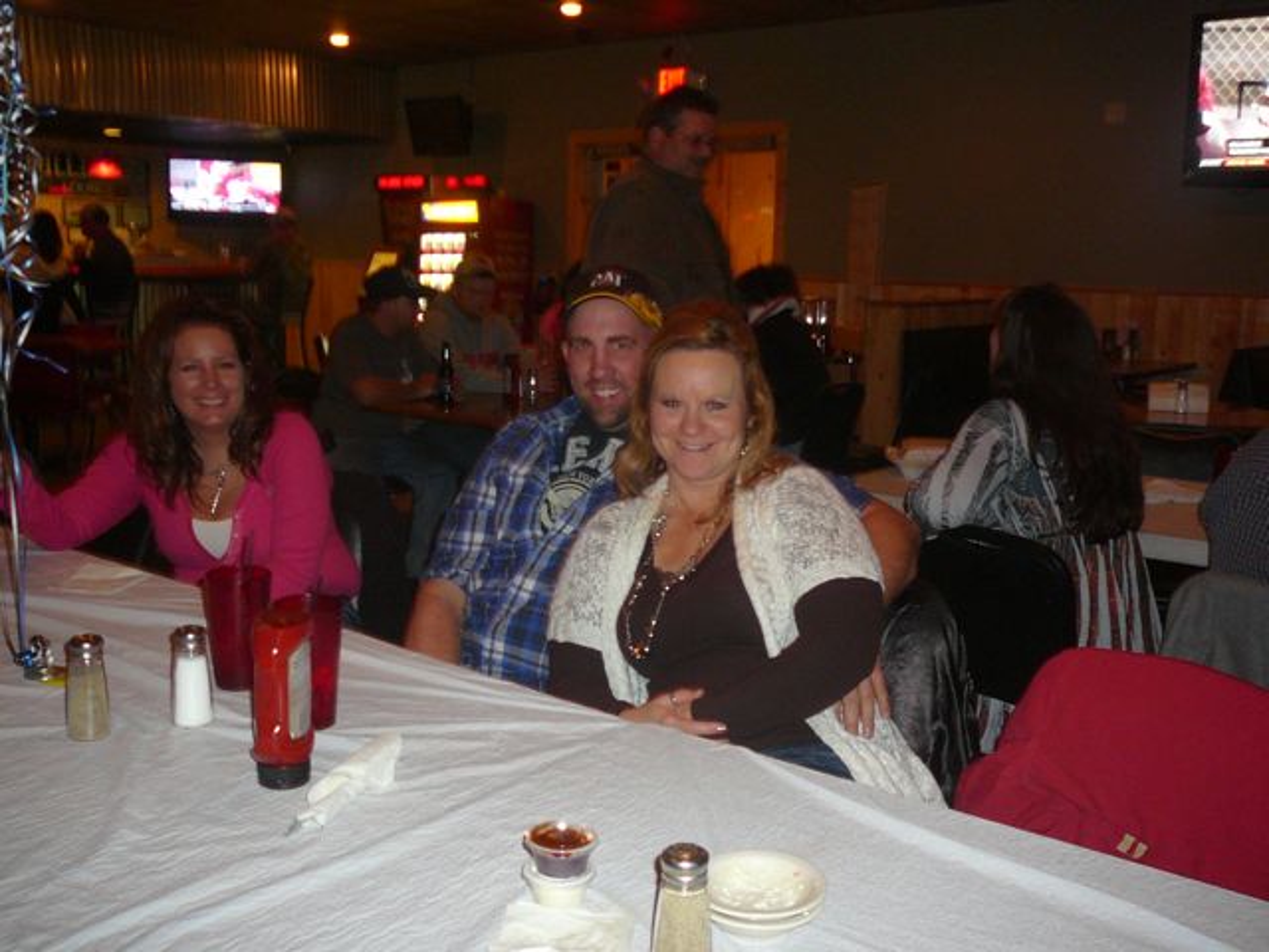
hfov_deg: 52.6
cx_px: 634
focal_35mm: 35
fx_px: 1283
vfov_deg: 40.7
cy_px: 476
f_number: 2.8
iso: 160
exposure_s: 1/8
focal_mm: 5.2
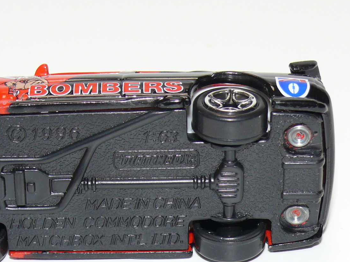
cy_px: 156
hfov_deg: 13.1
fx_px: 1516
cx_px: 115
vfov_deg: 9.9
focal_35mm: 150
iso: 100
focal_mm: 13.4
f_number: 4
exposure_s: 1/30
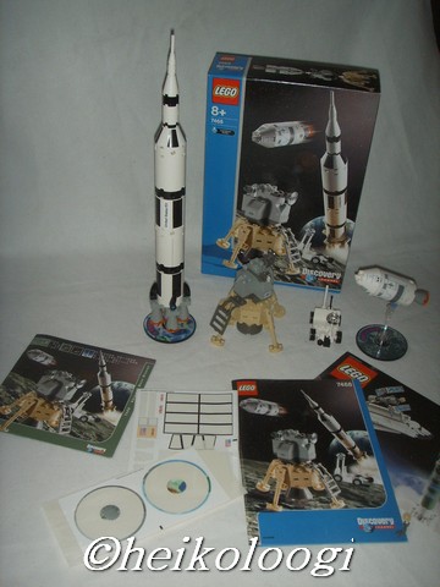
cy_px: 294
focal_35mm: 39
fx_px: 661
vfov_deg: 47.9
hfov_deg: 36.8
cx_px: 220
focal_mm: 6.6
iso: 100
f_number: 3.5
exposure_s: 1/45
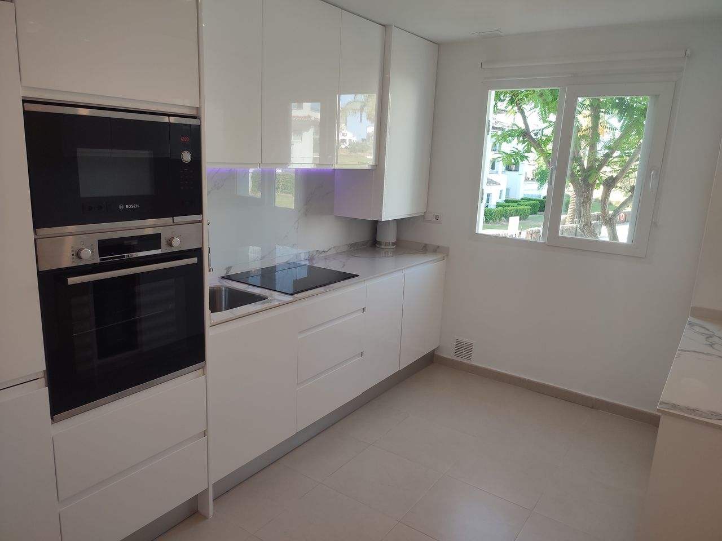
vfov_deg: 54.9
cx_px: 361
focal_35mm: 25
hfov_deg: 69.4
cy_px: 270
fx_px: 521
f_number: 1.9
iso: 50
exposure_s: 1/50
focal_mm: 6.04
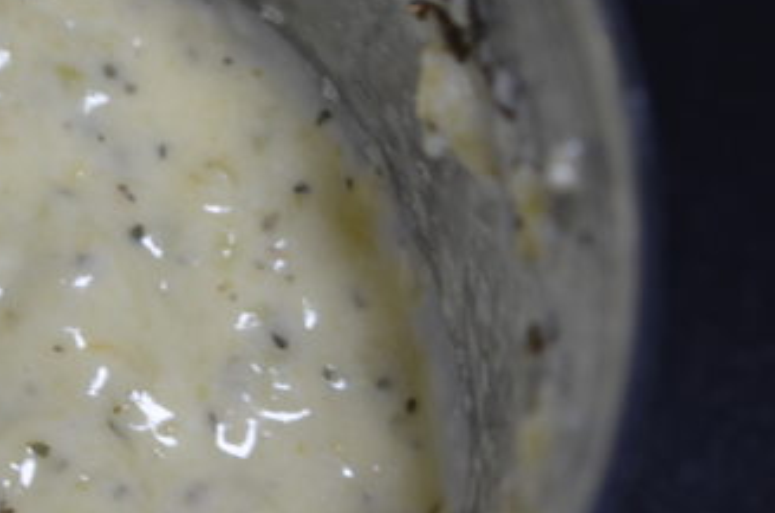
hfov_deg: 9.0
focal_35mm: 225
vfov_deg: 6.1
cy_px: 352
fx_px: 4832
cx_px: -189
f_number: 4
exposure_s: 1/15
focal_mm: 48
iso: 160
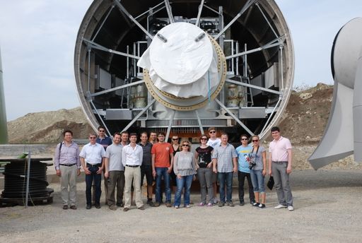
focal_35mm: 52
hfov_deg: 37.8
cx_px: 181
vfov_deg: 25.9
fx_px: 529
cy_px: 122
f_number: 9
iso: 250
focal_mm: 35
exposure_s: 1/320
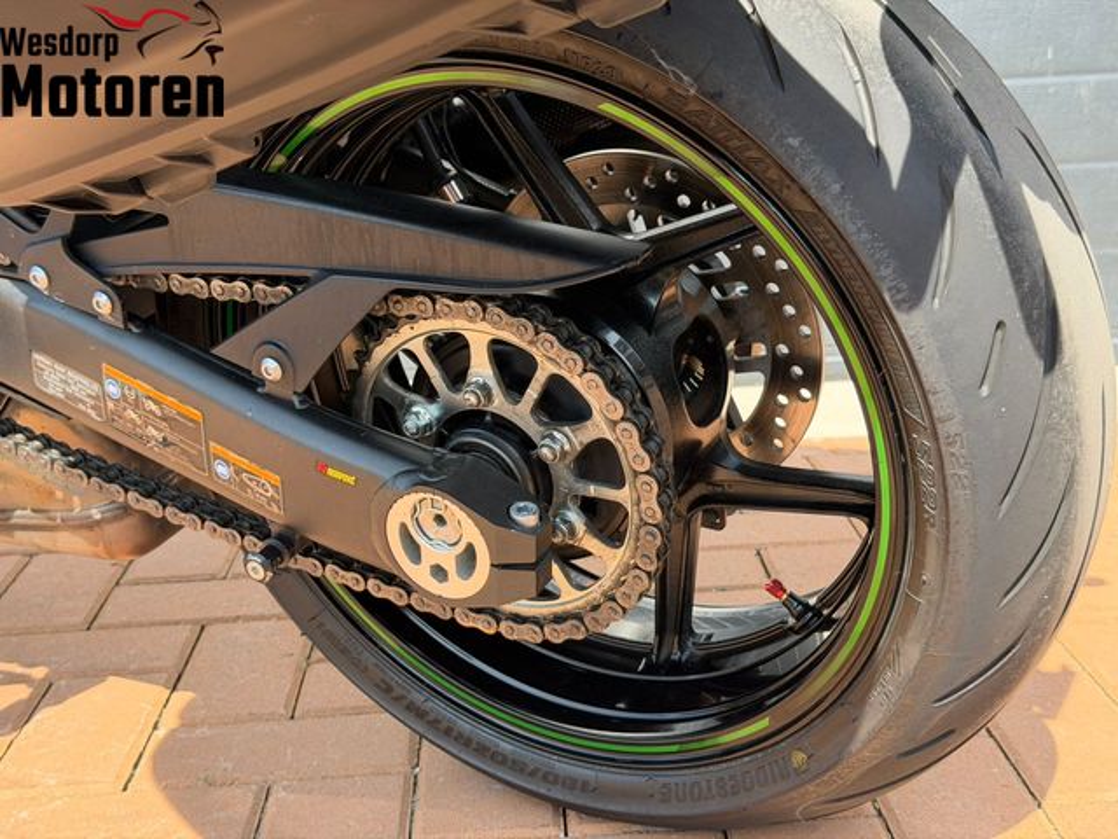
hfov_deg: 39.7
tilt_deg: -13.9
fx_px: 1550
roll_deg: +3.3
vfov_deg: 30.3
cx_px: 559
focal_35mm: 48
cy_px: 420
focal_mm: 6.76
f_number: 1.78
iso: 100
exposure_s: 1/726
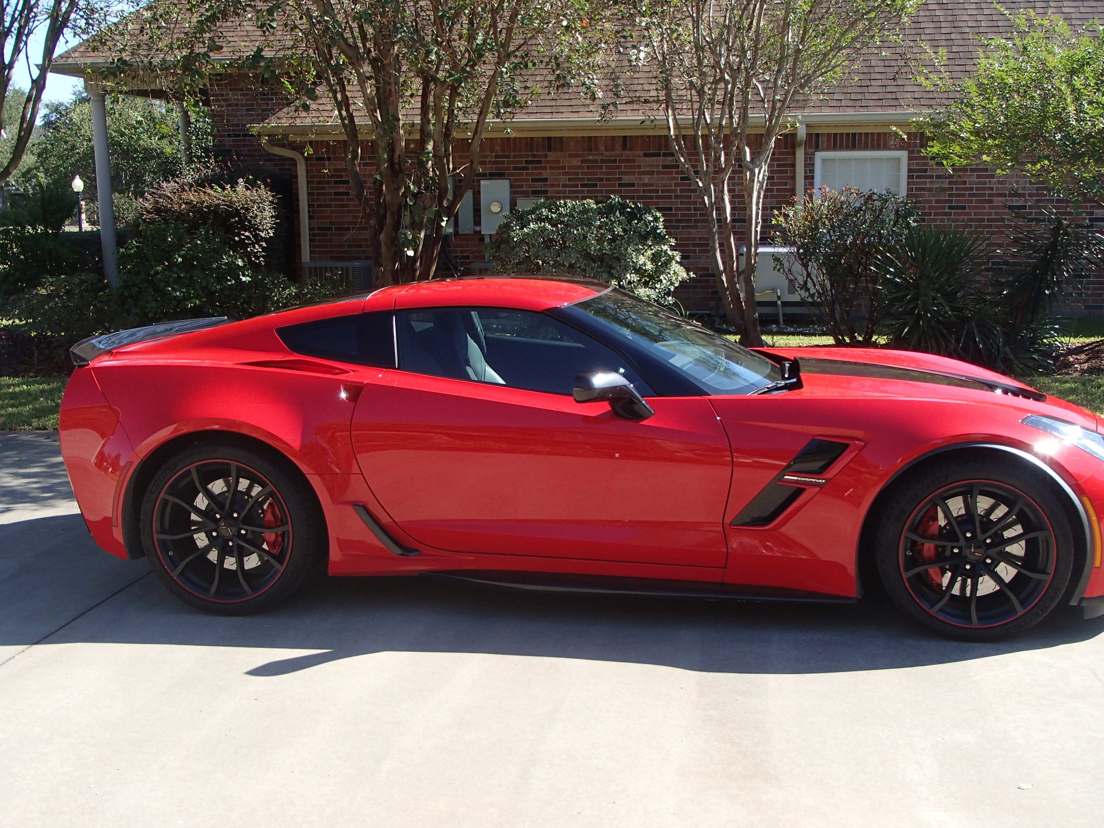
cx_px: 552
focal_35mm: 38
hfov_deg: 49.0
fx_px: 1212
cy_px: 414
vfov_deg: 37.7
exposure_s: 1/250
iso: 100
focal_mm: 6.83
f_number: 4.6
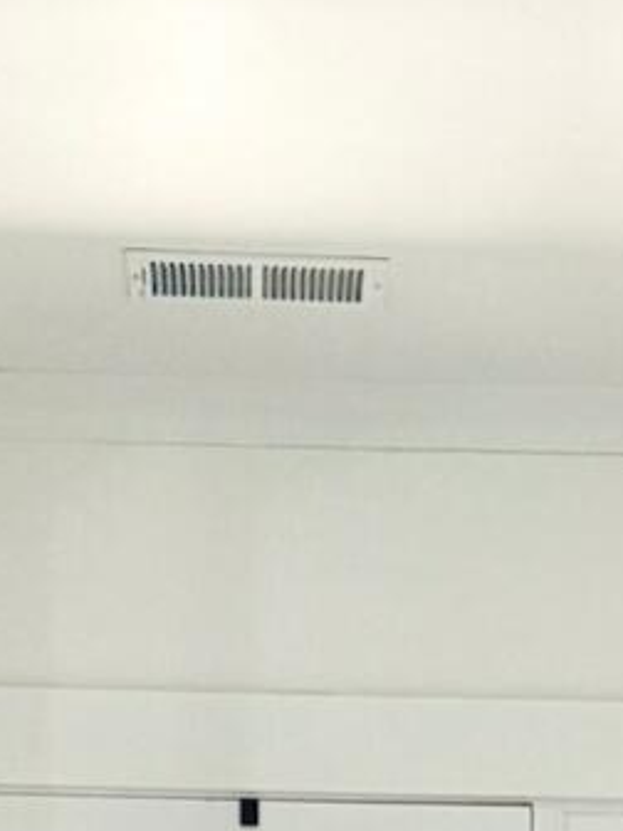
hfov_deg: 10.3
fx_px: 3432
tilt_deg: -8.3
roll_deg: -0.2
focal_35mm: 143
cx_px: 497
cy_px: 1998
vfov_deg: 11.4
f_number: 1.78
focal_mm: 6.76
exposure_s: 1/187
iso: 200
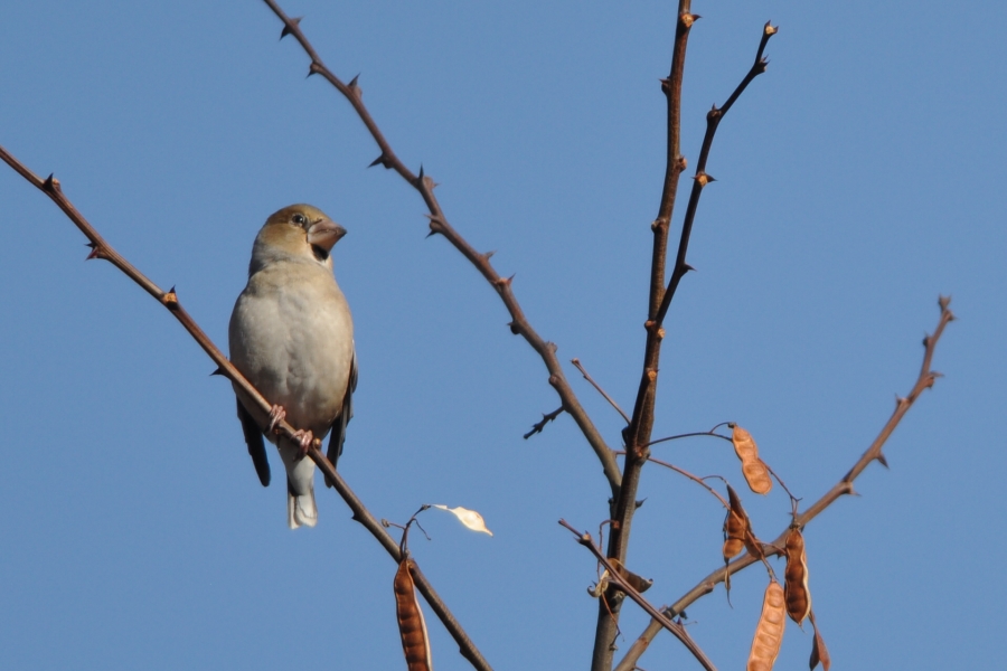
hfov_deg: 3.3
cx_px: 504
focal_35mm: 630
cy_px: 336
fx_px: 17621
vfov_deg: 2.2
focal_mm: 420
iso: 200
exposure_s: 1/1250
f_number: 5.6
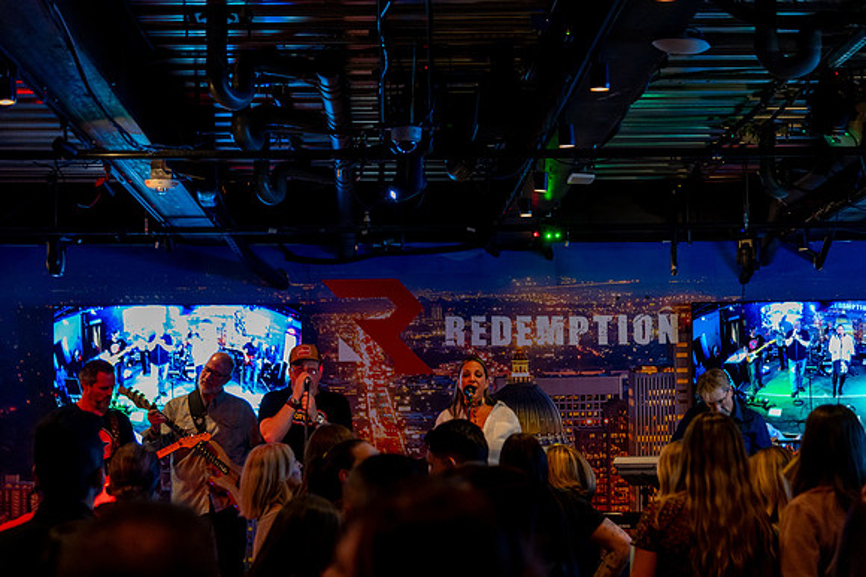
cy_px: 288
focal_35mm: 81
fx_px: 1947
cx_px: 424
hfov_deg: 25.1
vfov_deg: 16.8
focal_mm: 78
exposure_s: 1/40
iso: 6400
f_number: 4
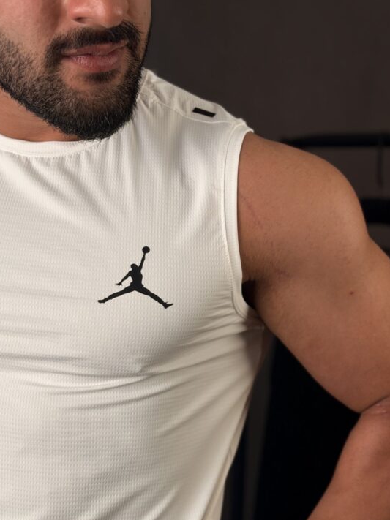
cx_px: 192
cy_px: 328
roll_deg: -1.9
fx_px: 947
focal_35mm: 63
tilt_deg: -10.3
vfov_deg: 30.6
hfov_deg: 23.3
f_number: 1.78
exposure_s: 1/557
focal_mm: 6.76
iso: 64
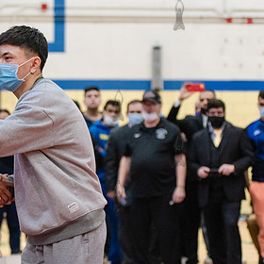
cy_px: 150
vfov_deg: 12.4
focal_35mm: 141
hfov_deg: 12.2
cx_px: -4
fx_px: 1217
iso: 4000
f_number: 3.5
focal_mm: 80
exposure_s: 1/400
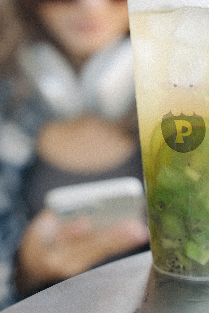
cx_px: 113
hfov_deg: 20.3
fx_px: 583
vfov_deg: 30.0
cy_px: 129
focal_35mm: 67
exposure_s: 1/160
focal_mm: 56
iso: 200
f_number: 3.2
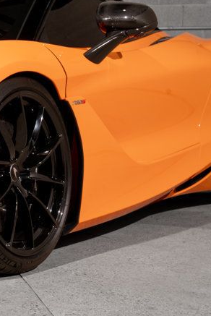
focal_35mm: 96
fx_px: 843
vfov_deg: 21.2
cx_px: -158
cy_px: 111
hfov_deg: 13.0
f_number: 11
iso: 320
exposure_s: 1/50
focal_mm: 41
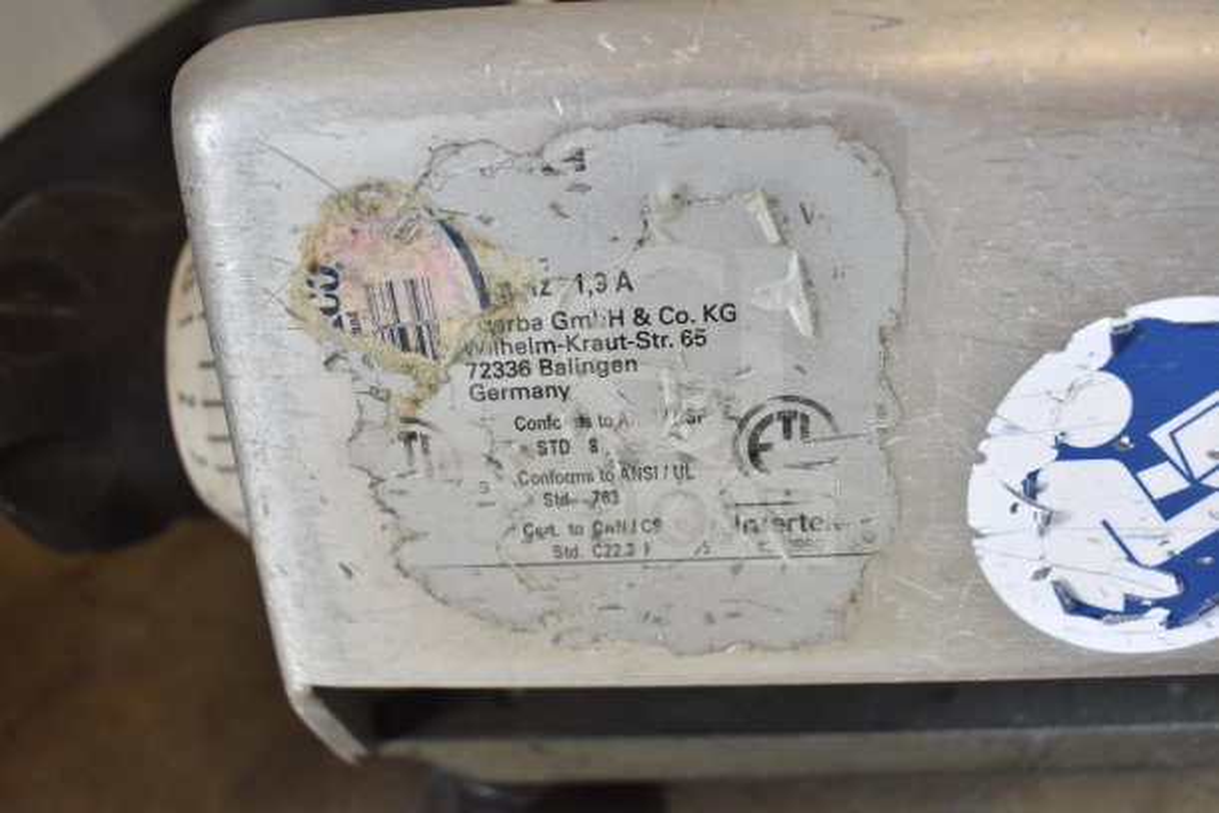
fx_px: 1168
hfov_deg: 55.1
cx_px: 610
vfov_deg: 38.4
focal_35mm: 34
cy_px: 406
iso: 560
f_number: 3.8
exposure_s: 1/40
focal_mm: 23
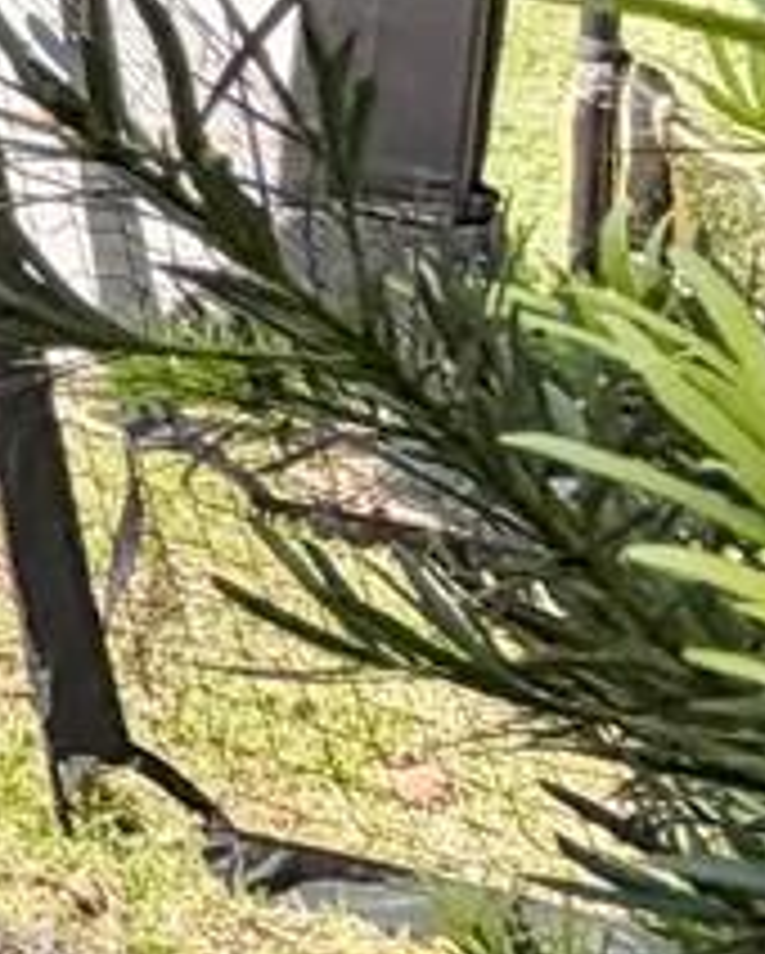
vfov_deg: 17.5
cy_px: -288
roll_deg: +0.3
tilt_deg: -6.5
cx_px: -2106
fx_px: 2911
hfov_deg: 8.7
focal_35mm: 103
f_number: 2.2
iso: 32
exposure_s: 1/770
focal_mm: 2.22
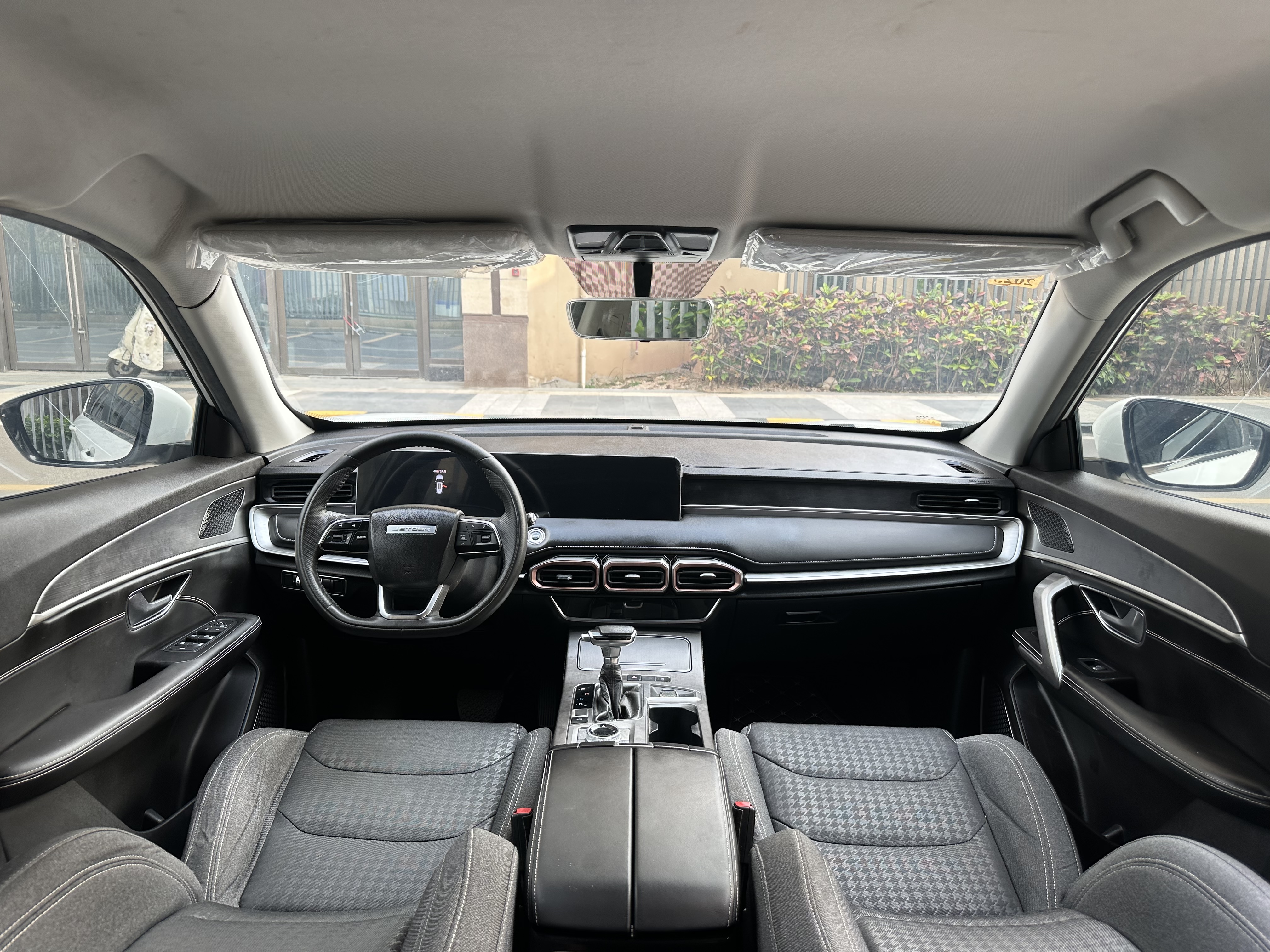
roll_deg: -2.1
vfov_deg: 56.8
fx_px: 881
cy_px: 476
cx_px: 635
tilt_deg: -11.0
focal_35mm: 24
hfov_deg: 71.6
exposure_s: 1/121
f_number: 1.78
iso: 80
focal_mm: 6.86
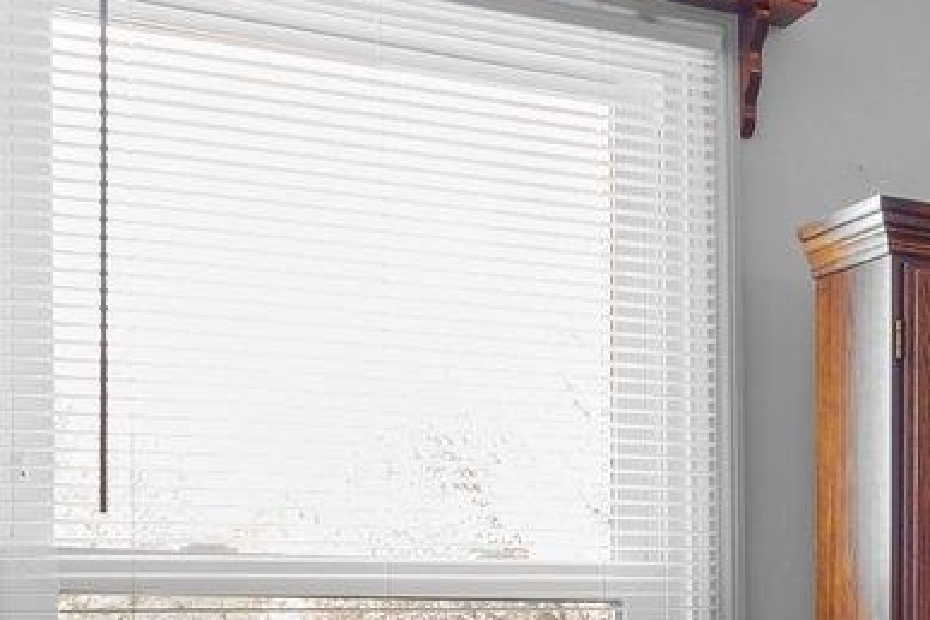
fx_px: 1912
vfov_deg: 17.8
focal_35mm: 74
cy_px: 684
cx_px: 1670
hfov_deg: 20.0
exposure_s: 1/2.5
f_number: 8
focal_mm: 14
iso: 200
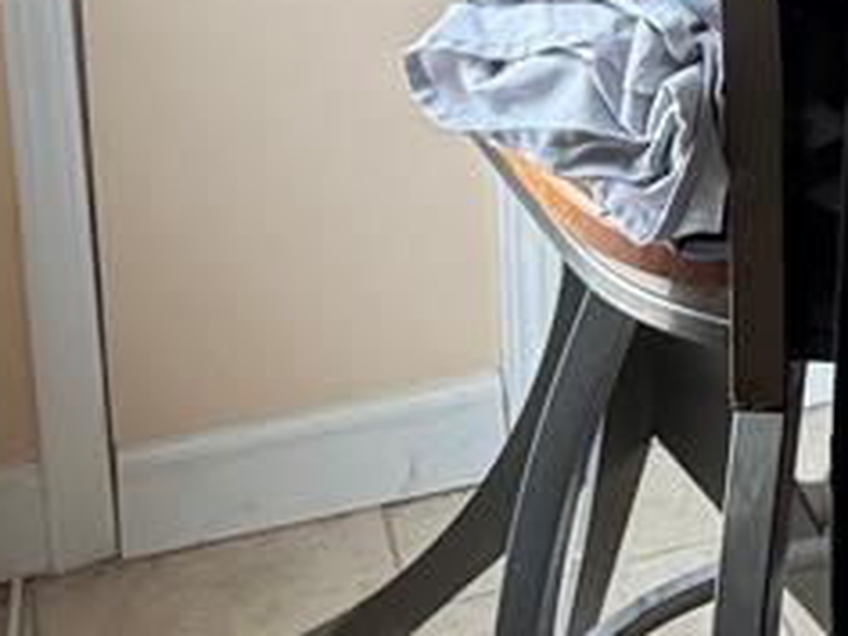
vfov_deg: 12.8
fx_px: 2548
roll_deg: -1.9
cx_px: 1272
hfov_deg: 17.1
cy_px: -543
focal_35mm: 104
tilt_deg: -10.6
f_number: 1.78
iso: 800
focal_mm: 6.76
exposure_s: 1/40
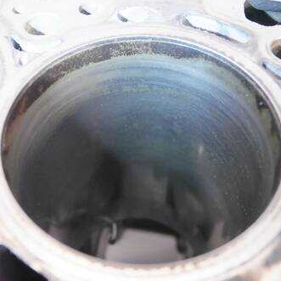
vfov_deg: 40.9
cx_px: 109
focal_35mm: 41
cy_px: 142
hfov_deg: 40.7
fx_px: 377
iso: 1600
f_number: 4
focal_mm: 16
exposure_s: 1/60
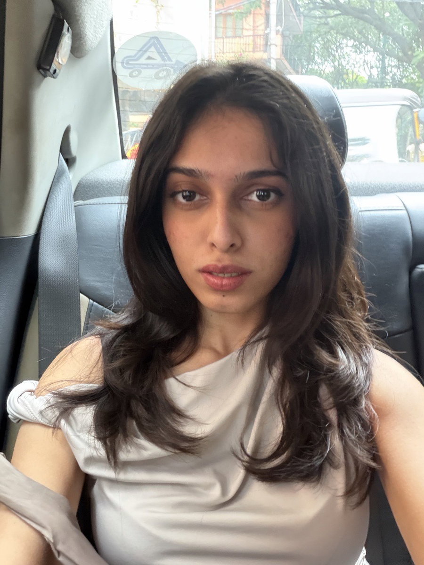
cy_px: 282
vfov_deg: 60.0
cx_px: 212
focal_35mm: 30
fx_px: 490
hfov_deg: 46.8
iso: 640
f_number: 1.9
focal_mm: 2.71
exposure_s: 1/28
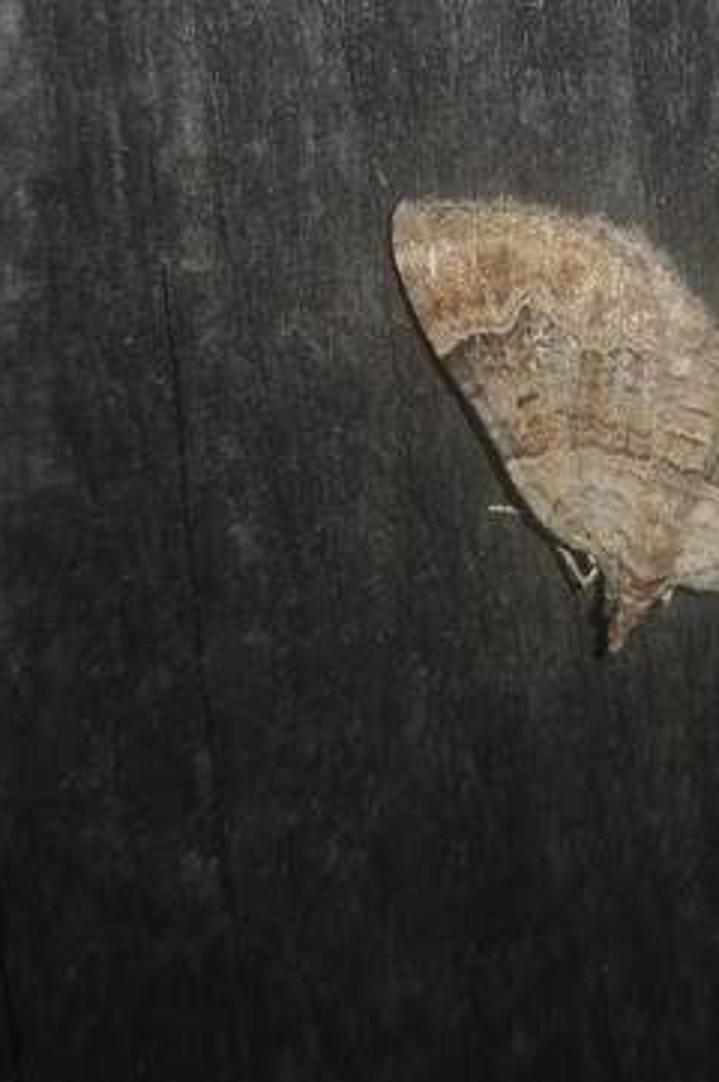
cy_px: 192
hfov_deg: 18.6
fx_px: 2161
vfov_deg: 27.4
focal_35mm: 72
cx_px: 656
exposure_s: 1/50
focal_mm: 3.95
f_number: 1.8
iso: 100
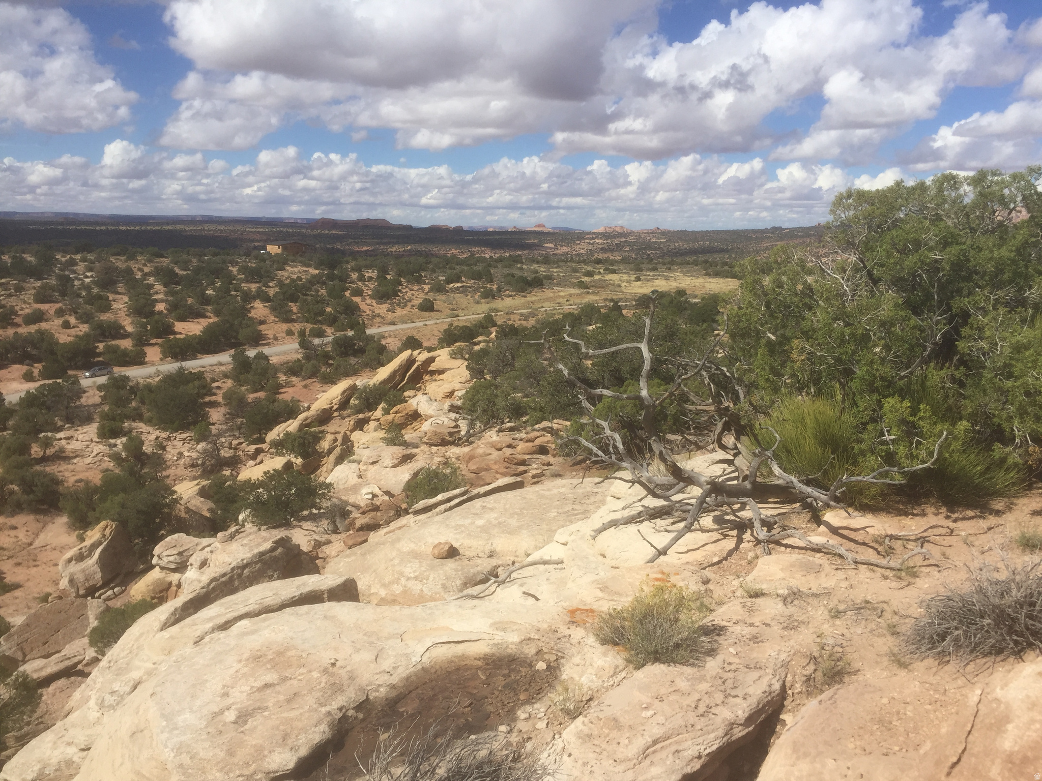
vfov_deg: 48.2
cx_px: 521
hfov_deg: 61.7
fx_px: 873
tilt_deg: -11.3
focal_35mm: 29
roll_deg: -0.8
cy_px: 390
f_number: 2.2
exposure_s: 1/3597
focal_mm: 4.15
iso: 32
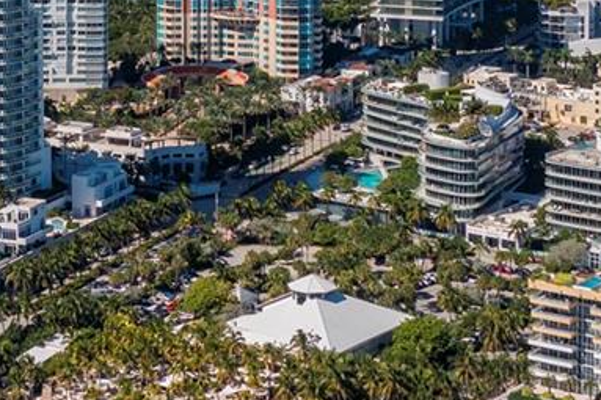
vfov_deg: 11.5
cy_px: -82
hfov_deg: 17.4
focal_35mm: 117
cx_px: 191
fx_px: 1952
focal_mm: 10.26
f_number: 4
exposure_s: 1/100
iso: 100
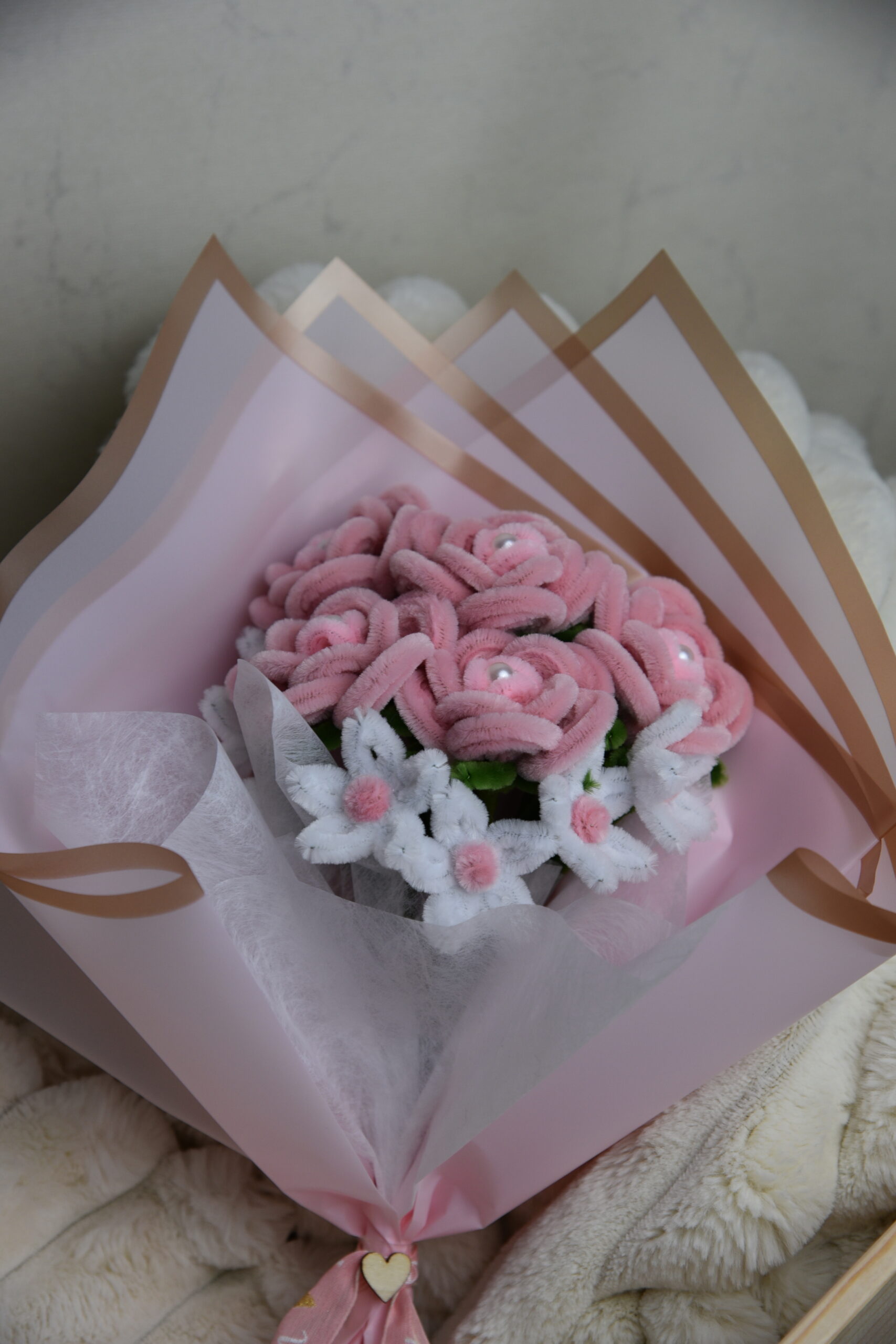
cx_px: 448
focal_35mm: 70
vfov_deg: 28.8
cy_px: 672
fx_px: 2613
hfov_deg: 19.5
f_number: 6.3
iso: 400
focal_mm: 70
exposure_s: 1/160
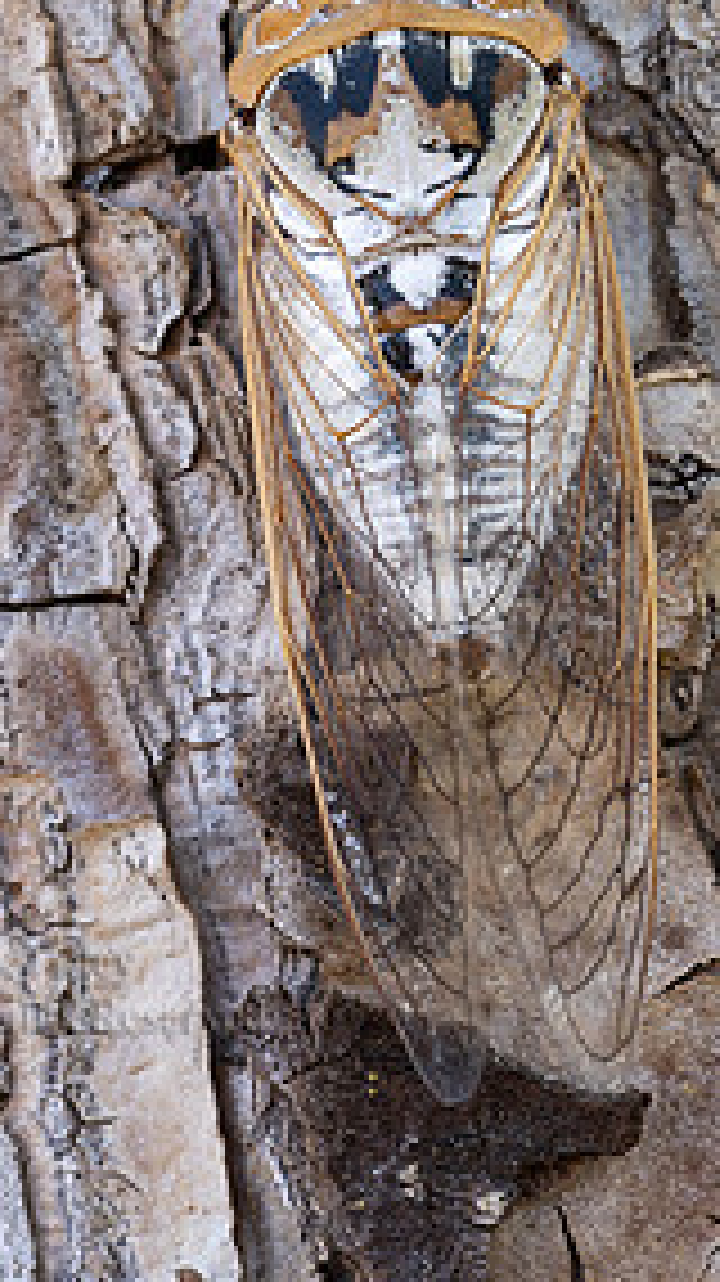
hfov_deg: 8.1
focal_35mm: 149
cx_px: 279
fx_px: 5065
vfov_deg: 14.4
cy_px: 387
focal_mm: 90
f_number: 11
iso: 200
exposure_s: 1/15
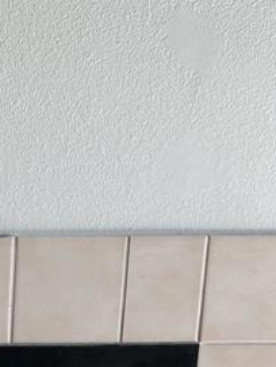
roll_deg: +0.5
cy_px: 390
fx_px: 1042
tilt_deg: -17.0
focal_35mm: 98
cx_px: -80
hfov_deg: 14.5
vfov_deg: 19.3
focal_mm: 5.7
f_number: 1.5
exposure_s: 1/361
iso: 50
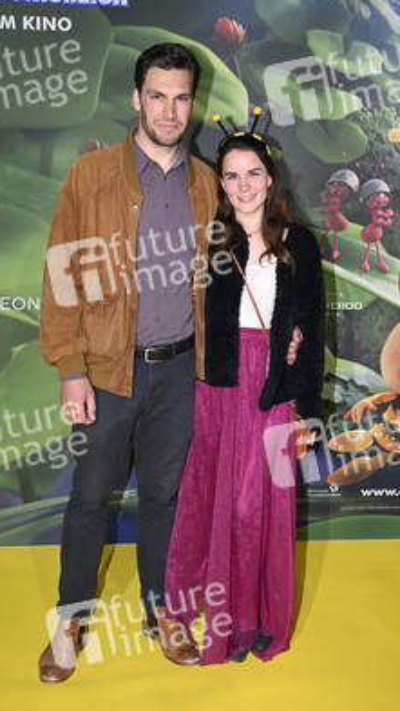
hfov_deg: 24.4
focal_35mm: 49
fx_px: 924
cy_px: 355
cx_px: 192
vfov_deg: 42.1
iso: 800
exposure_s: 1/125
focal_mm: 46
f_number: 6.3
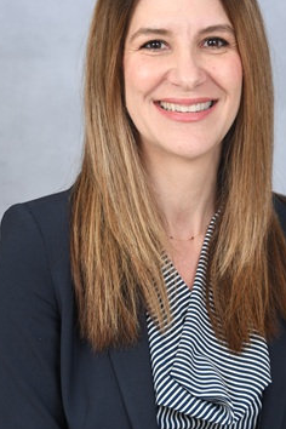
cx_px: 187
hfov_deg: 12.2
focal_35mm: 112
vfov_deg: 18.3
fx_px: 1335
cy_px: 198
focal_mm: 44
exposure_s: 1/125
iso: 100
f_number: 5.6
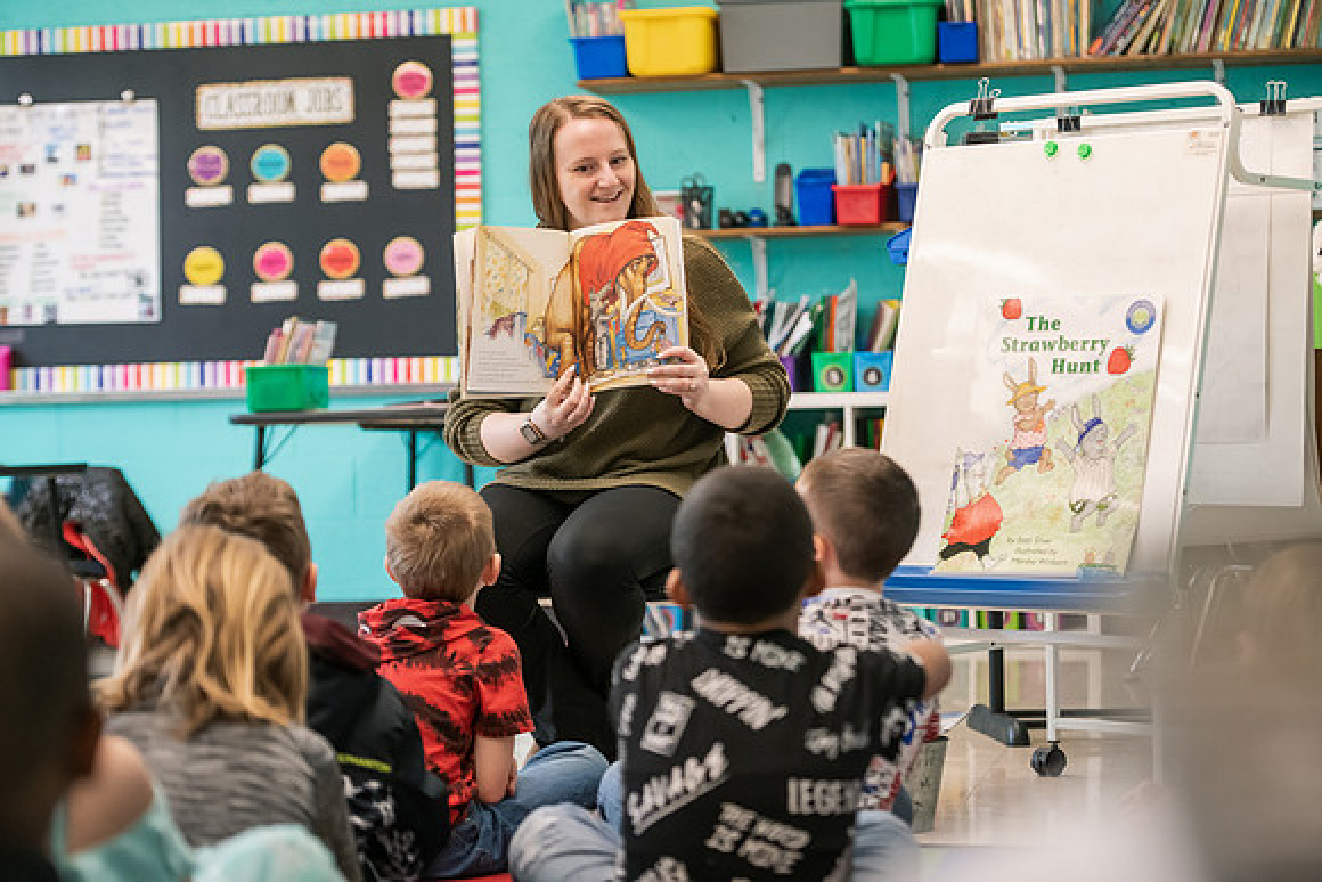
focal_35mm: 86
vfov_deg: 15.9
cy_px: 441
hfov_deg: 23.6
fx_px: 3159
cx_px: 661
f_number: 3.2
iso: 2000
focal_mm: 86
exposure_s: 1/200
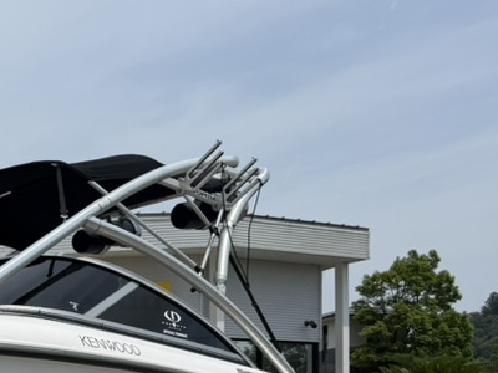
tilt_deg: -1.9
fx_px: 1036
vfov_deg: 19.1
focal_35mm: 72
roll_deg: +0.8
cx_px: -132
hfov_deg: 24.0
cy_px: 472
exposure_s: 1/9091
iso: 80
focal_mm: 6.76
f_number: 1.78
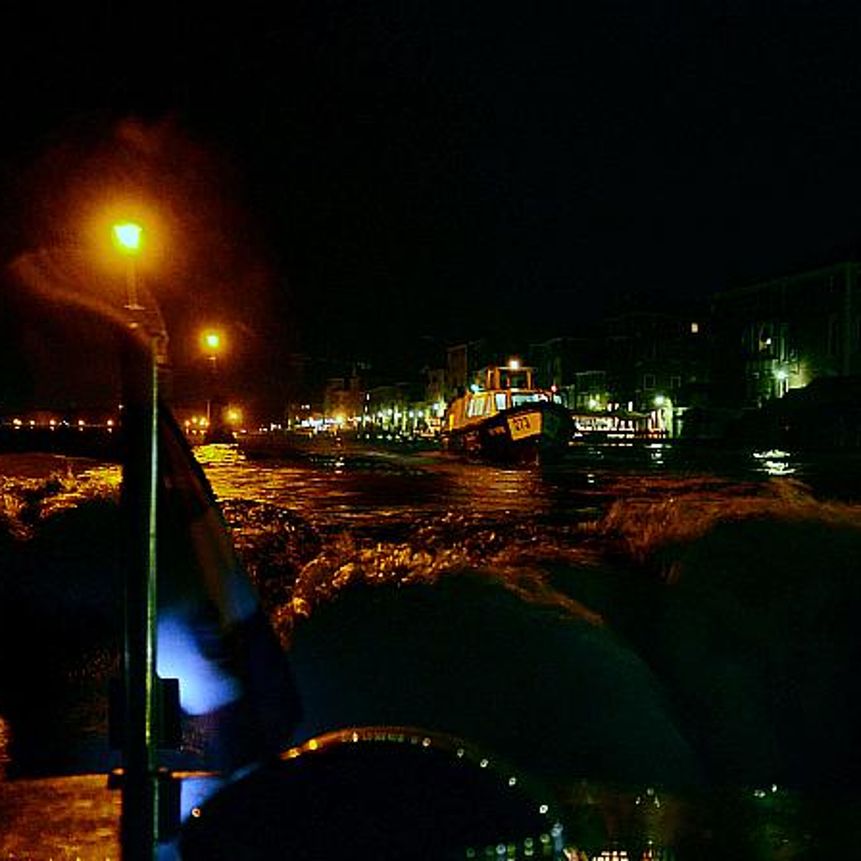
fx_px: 1294
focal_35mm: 46
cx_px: 500
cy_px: 496
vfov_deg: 36.7
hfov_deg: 36.7
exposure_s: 1/10
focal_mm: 18
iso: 2500
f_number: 3.5
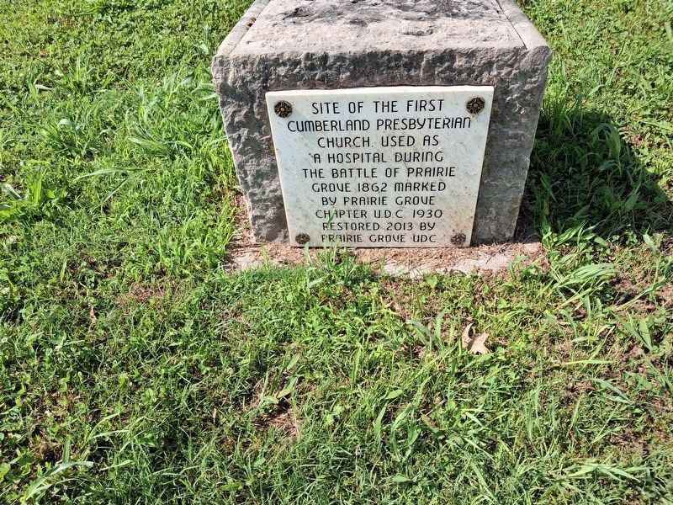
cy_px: 252
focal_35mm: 27
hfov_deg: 65.3
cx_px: 336
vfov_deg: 51.4
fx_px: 525
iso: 25
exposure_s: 1/291
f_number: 1.8
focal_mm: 4
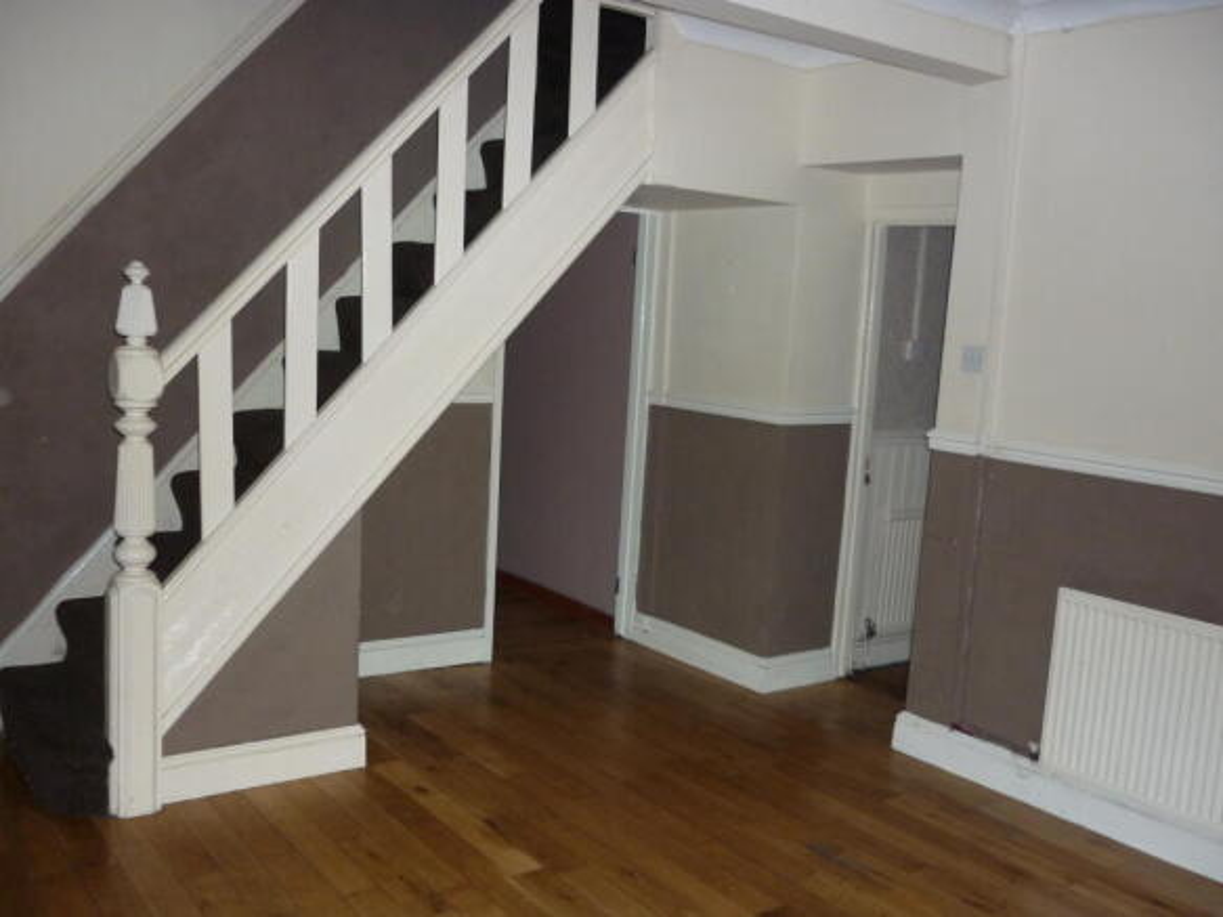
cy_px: 458
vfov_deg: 42.9
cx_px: 612
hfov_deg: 55.4
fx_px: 1166
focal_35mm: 33
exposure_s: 1/60
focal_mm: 5.5
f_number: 2.8
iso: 250
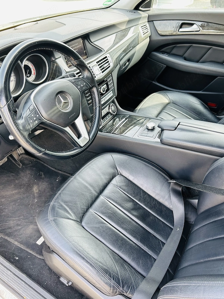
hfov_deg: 53.1
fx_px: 224
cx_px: 112
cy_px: 150
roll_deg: +0.5
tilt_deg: -39.9
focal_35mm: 26
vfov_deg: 67.3
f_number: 1.5
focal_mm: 5.7
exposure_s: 1/121
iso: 80
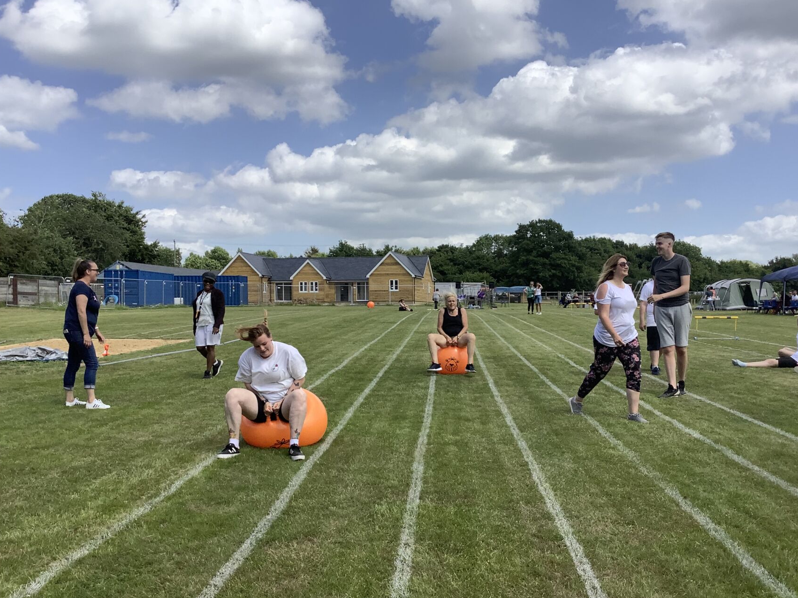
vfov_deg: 40.6
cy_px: 334
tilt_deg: -1.7
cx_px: 422
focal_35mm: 35
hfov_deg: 52.6
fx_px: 807
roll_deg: +0.3
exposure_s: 1/1481
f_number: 2.4
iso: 25
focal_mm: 3.3
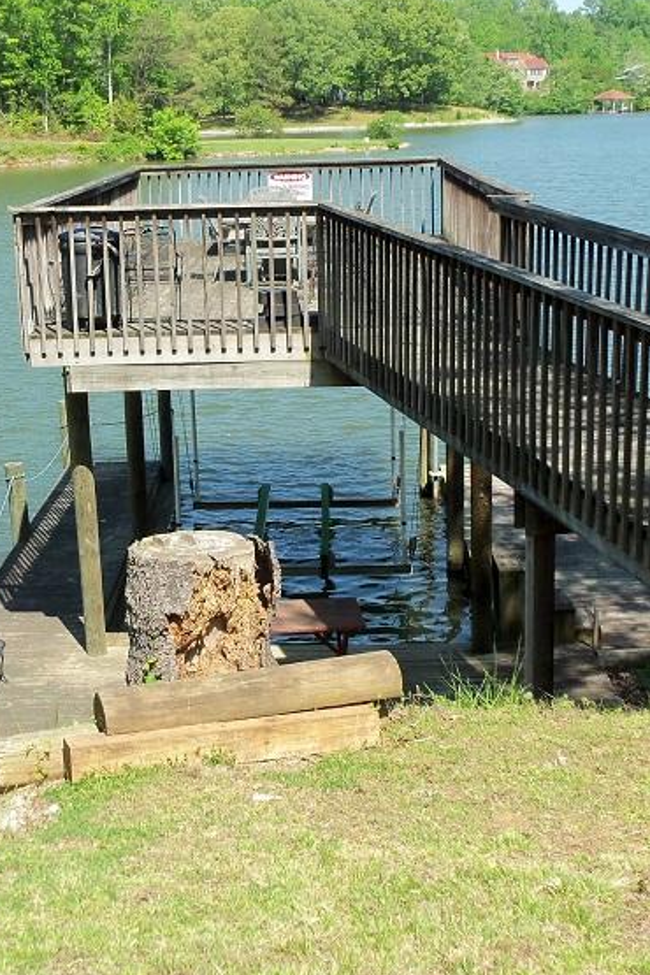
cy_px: 478
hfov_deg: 23.7
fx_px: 1544
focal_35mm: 57
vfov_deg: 35.1
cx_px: 230
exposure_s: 1/400
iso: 80
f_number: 3.7
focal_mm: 6.7
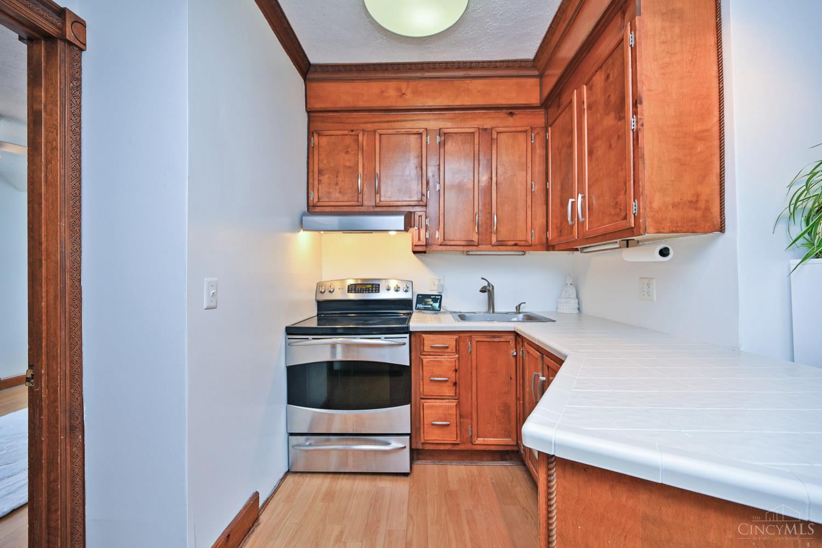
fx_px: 320
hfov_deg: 104.3
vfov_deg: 81.2
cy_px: 274
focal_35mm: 14
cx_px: 411
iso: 200
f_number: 4
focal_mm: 14
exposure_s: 1/60
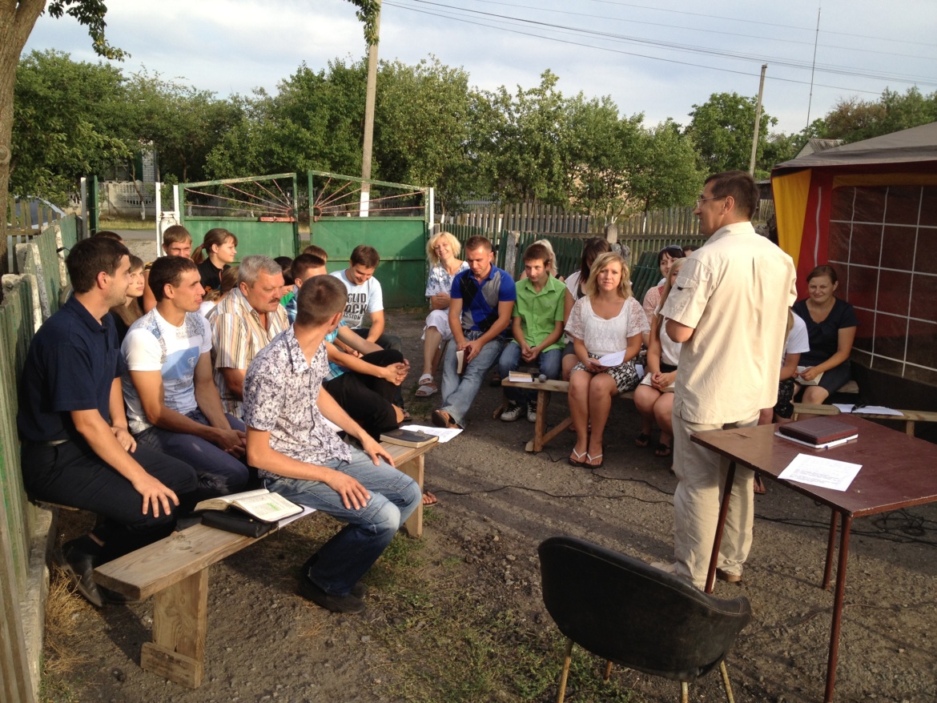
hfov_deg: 52.6
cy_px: 352
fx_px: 948
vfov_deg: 40.7
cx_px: 468
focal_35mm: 35
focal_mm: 4.28
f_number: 2.4
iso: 64
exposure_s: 1/400
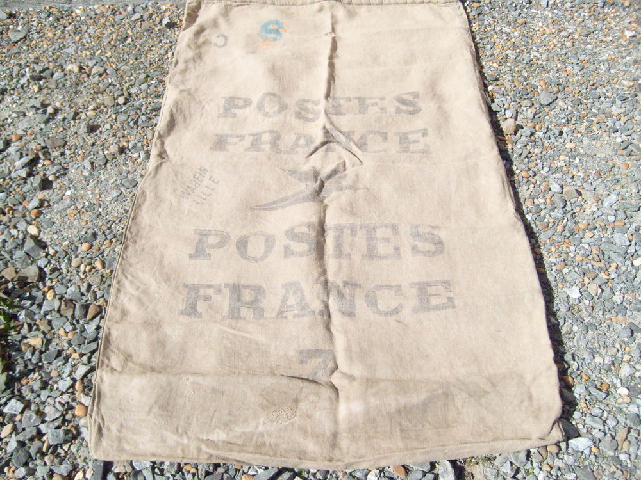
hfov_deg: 52.6
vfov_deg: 40.7
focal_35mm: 35
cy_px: 240
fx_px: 648
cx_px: 320
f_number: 7.1
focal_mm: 5.8
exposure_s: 1/1500
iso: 400
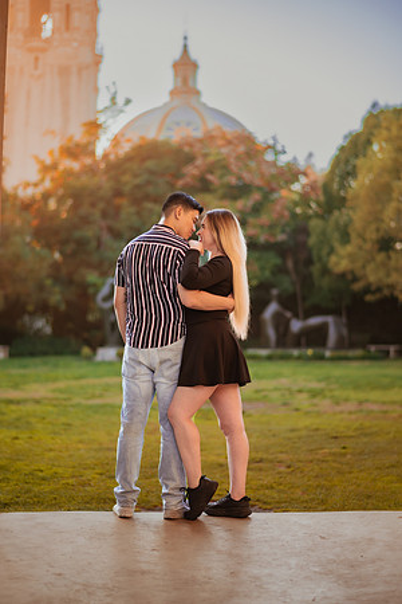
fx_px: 971
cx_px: 201
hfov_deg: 23.4
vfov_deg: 34.5
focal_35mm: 58
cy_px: 302
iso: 100
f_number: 1.4
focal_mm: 58
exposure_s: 1/400
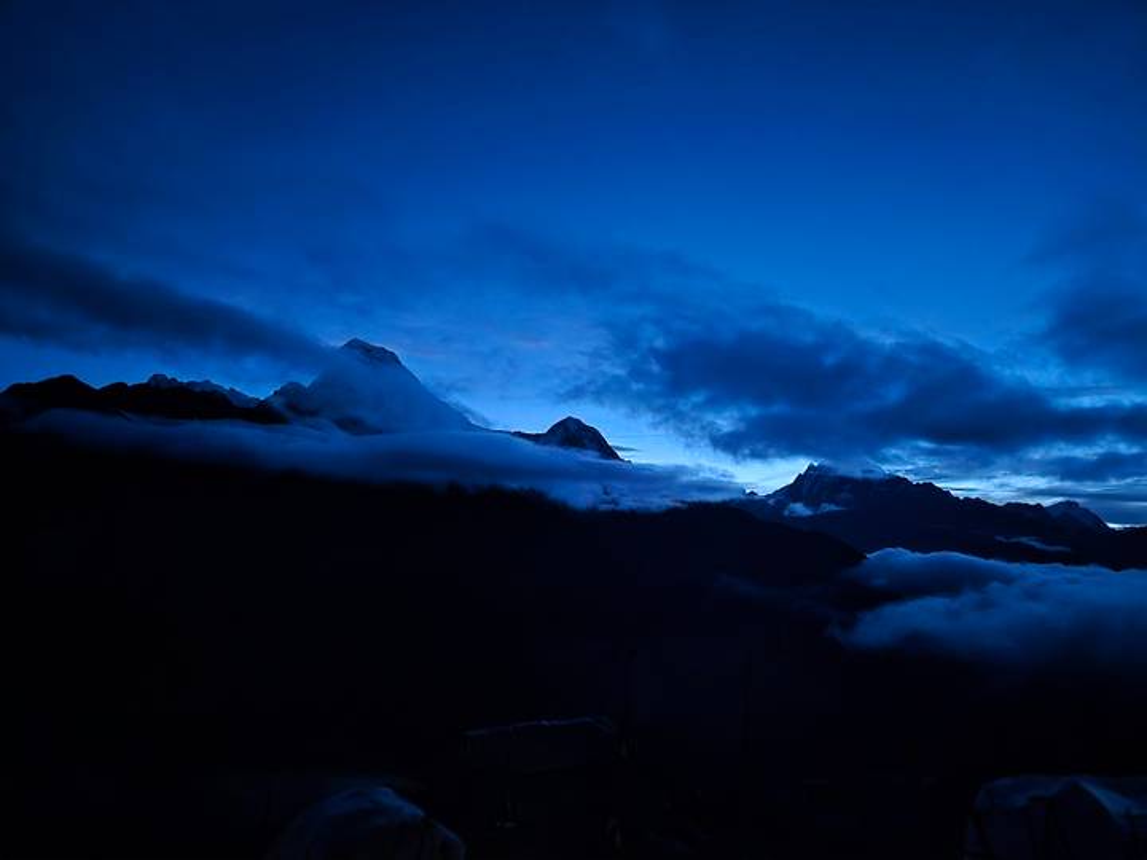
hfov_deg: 73.9
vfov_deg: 58.9
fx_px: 762
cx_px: 574
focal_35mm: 23
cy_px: 430
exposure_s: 1/16.7
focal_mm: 5.4
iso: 2500
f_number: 1.8
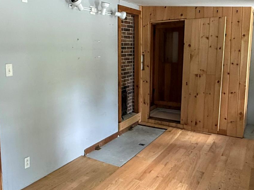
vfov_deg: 41.7
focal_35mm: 34
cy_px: 80
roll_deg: +0.6
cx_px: 76
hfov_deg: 52.5
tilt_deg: -6.2
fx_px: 249
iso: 400
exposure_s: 1/60
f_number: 2.2
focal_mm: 2.22
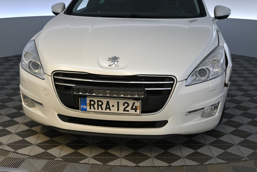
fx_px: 337
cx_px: 128
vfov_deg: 28.5
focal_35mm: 47
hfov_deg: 41.7
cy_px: 86
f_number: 5
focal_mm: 31.5
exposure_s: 1/50
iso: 400
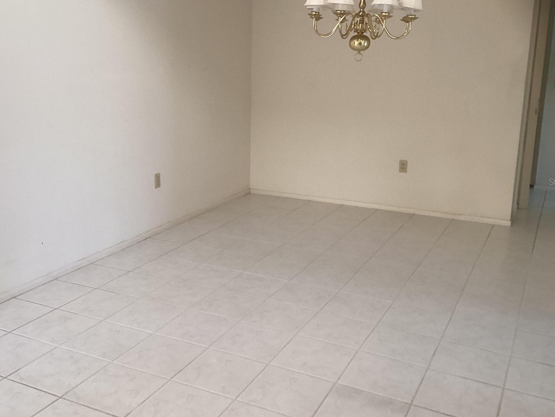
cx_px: 249
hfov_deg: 48.9
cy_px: 181
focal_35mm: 38
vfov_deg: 37.7
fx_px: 609
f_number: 2.4
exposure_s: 1/60
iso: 80
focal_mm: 3.3
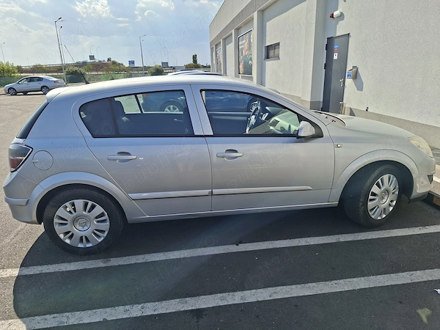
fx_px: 292
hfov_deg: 73.9
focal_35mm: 23
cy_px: 165
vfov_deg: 58.9
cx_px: 220
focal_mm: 5.54
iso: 50
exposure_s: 1/2667
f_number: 1.8
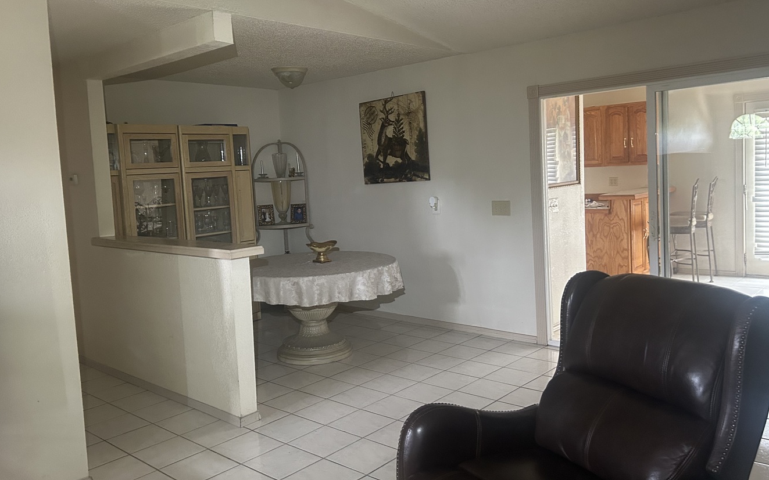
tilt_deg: -6.8
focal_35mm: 30
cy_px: 224
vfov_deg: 41.8
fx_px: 629
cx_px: 366
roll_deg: +3.9
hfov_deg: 62.9
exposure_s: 1/60
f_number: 1.5
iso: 500
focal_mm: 5.7
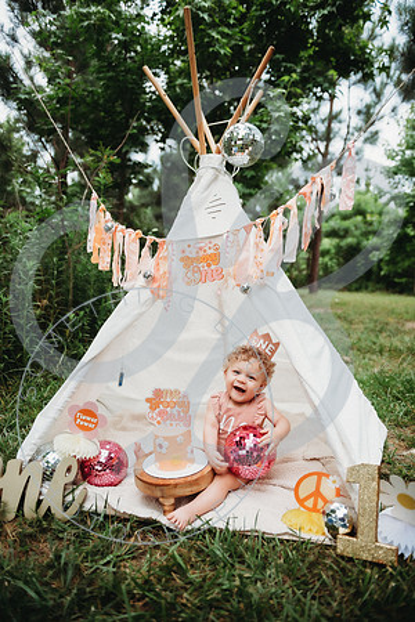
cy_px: 311
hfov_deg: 53.1
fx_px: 415
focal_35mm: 24
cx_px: 208
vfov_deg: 73.7
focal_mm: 24
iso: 200
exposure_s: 1/125
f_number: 2.8
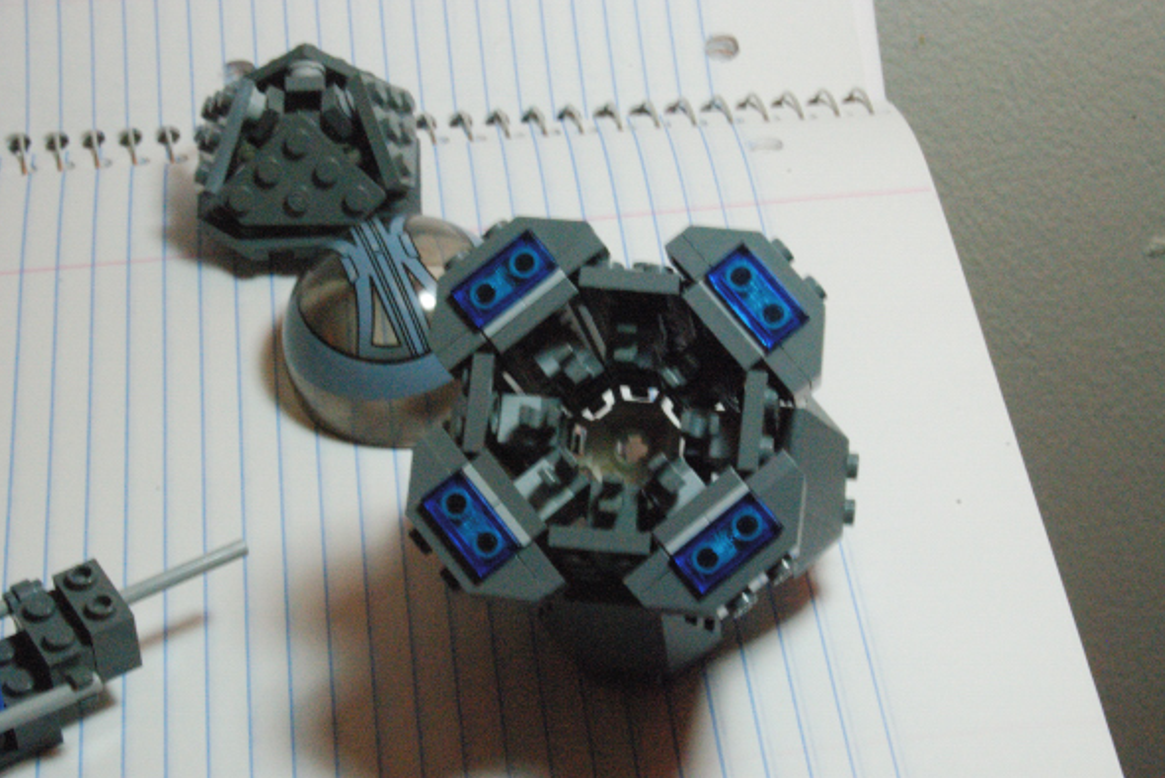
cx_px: 606
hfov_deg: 22.7
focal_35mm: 90
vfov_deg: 15.3
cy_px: 383
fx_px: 2899
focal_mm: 55
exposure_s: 1/20
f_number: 32
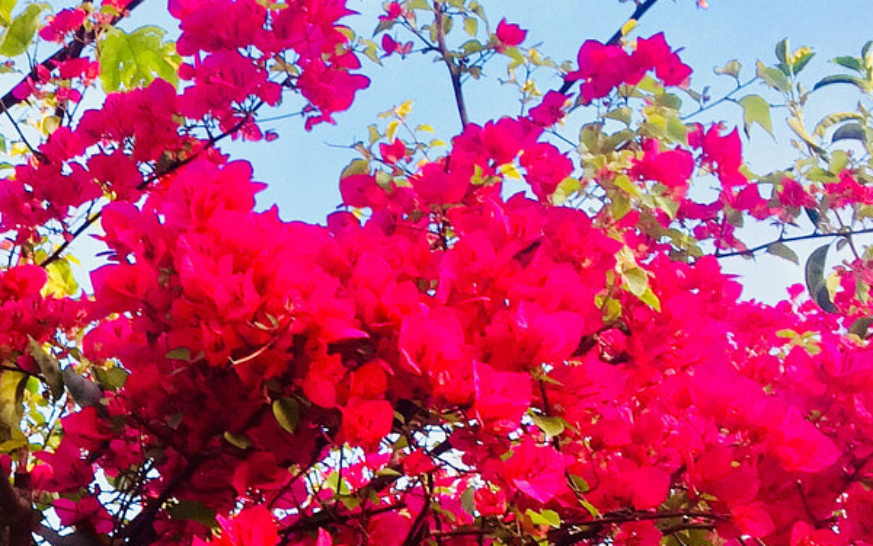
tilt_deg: +41.5
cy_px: 531
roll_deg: +8.6
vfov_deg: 15.7
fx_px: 1951
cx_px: -71
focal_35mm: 82
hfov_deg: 23.7
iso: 50
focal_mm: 4.15
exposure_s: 1/100
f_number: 2.2
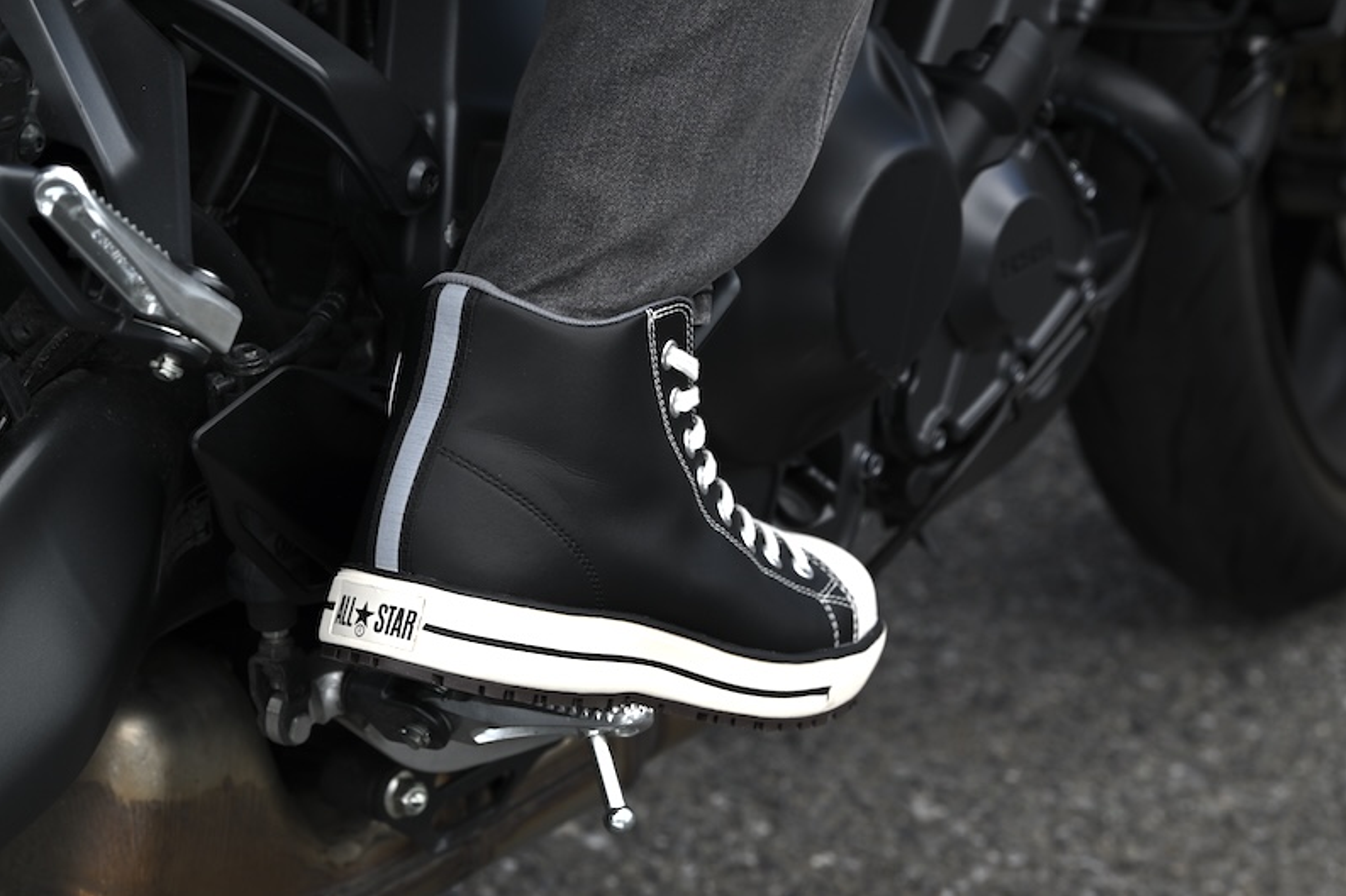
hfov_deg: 15.1
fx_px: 5084
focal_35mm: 136
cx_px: 676
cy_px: 448
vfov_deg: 10.1
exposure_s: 1/250
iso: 100
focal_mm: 135
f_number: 8
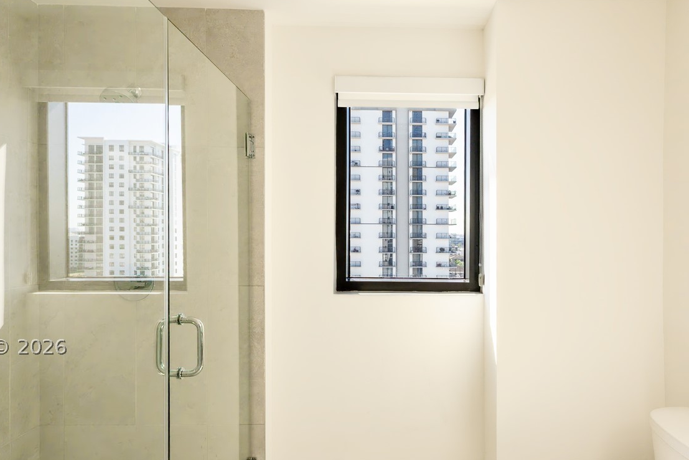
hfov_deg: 75.9
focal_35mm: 23
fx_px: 440
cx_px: 311
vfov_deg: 52.6
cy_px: 346
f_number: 7.1
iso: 320
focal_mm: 10
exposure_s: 1/800
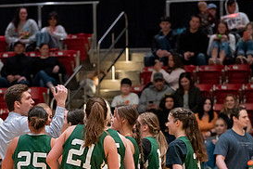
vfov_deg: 5.9
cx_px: 75
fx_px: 1644
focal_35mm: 234
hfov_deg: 8.8
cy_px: 163
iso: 4000
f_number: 2.8
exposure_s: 1/500
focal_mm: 110
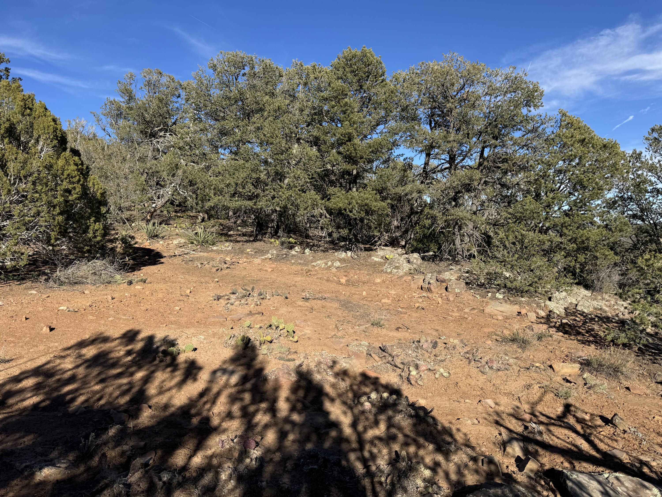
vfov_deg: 56.8
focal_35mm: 24
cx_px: 331
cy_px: 248
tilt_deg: -4.9
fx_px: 459
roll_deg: +0.3
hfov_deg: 71.6
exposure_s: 1/3802
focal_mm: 6.76
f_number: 1.78
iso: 80
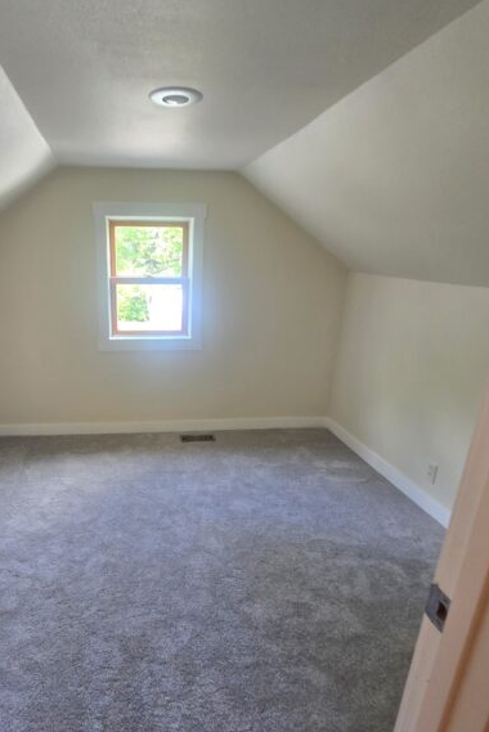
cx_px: 178
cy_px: 403
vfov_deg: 86.6
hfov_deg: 63.5
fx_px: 387
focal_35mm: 19
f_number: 2.2
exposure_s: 1/60
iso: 160
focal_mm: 2.2
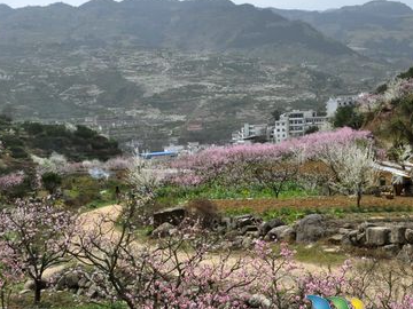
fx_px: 716
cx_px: 164
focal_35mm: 60
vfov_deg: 24.4
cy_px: 156
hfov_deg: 32.1
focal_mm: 30
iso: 3200
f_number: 20
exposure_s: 1/1600
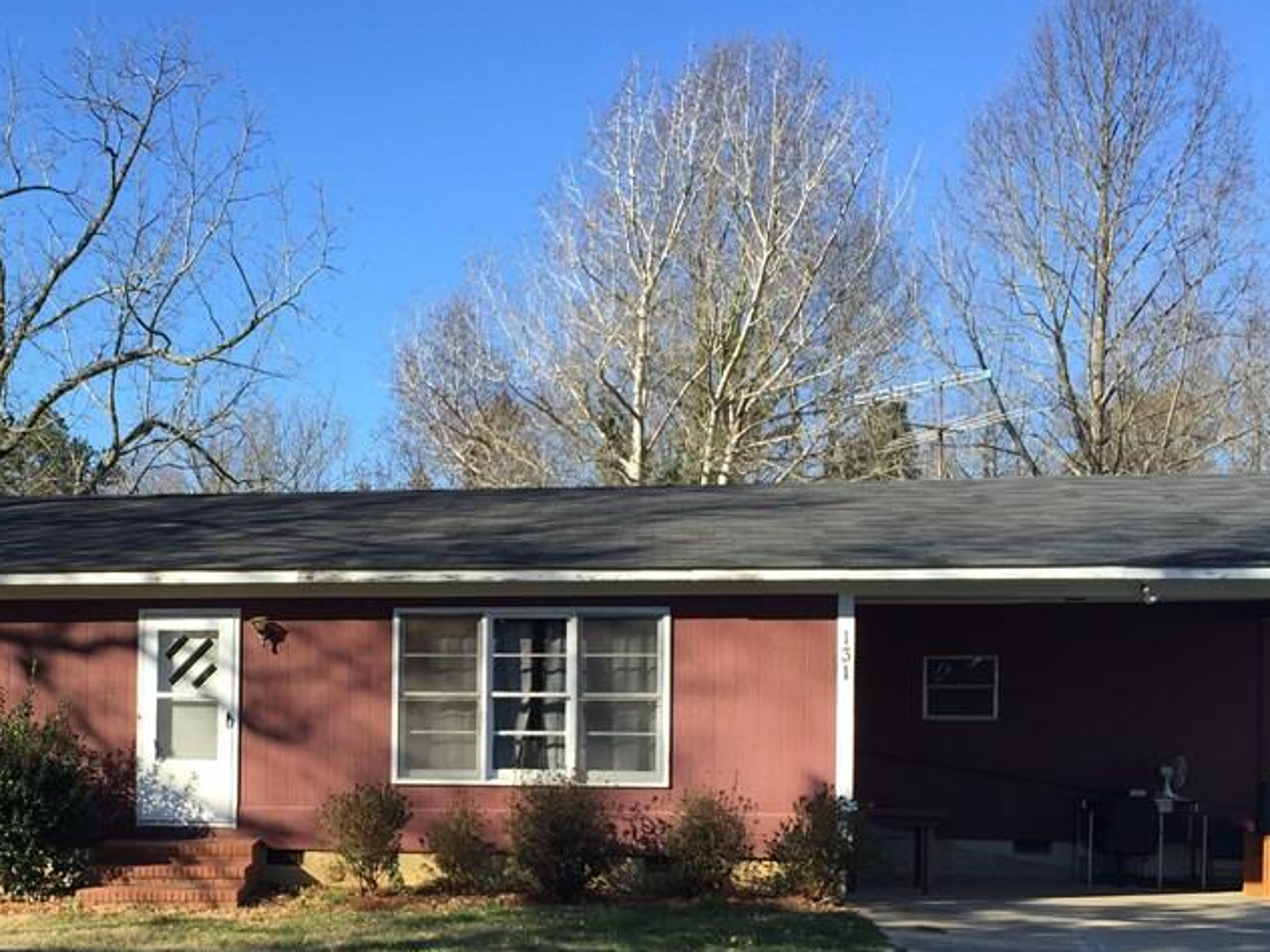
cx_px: 378
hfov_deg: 39.7
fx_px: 1724
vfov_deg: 30.3
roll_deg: -1.6
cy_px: 735
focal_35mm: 47
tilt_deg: +0.1
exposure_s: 1/807
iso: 32
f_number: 2.2
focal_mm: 4.15
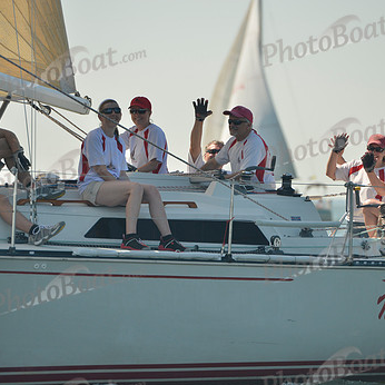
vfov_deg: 6.1
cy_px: 214
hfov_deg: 6.1
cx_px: 205
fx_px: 3586
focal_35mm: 285
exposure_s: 1/800
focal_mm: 200
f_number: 5
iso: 200
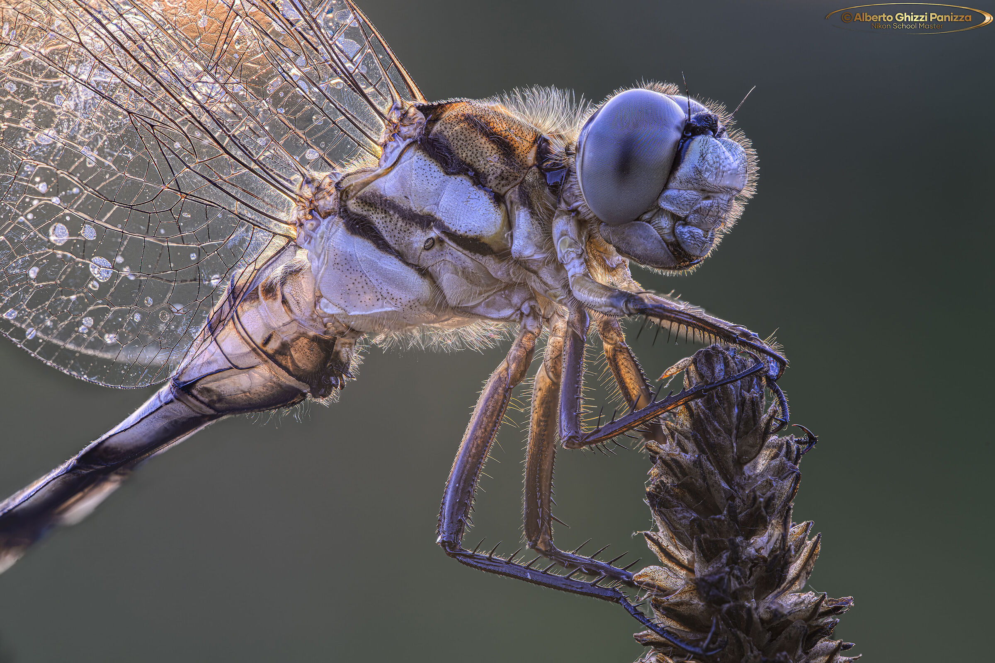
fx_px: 4975
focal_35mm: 180
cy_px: 332
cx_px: 498
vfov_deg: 7.6
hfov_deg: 11.4
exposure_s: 1/3
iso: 200
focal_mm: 180
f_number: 7.1
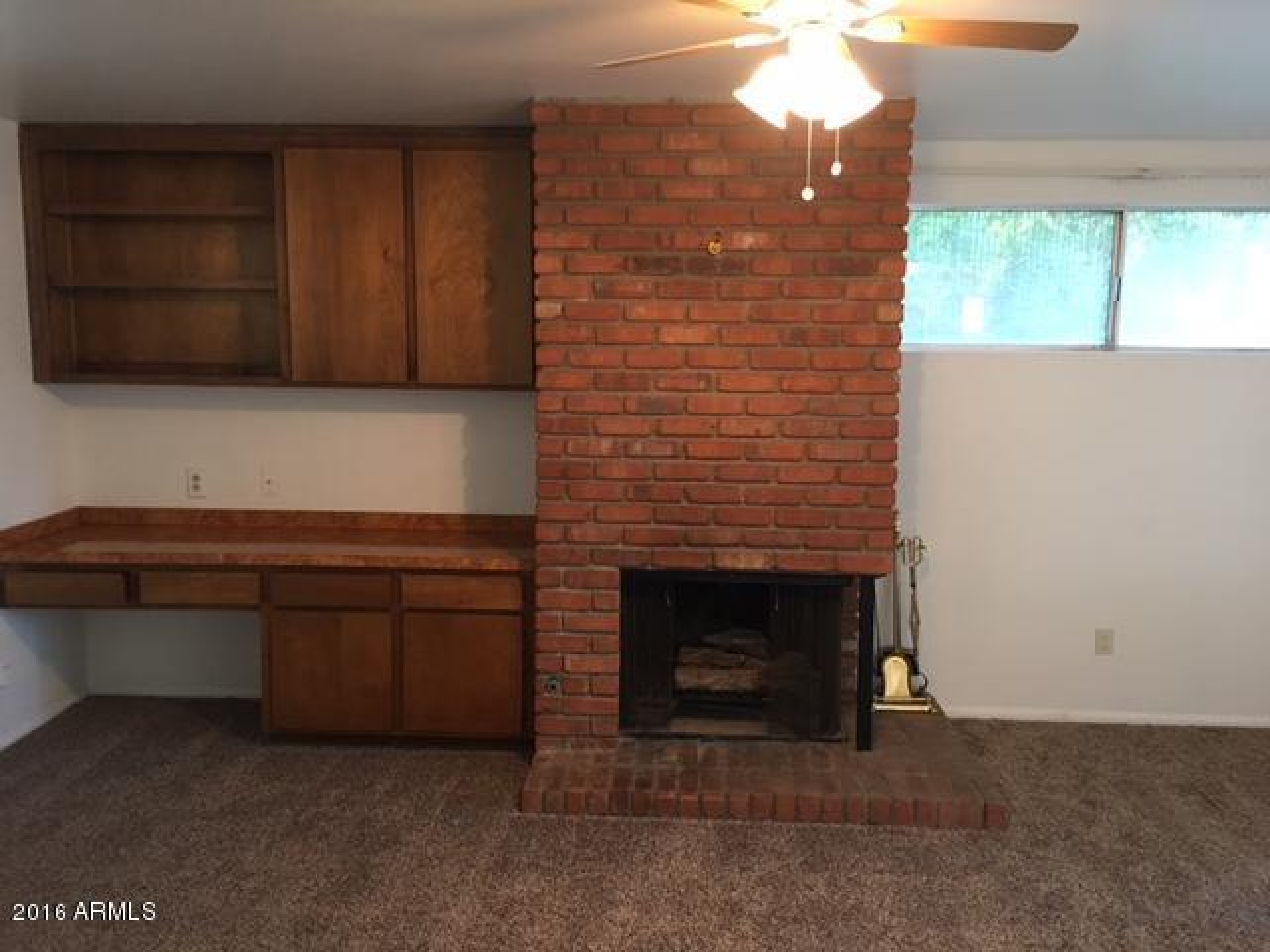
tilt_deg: -7.3
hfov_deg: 61.7
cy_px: 476
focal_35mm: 29
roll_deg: -0.6
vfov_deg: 48.2
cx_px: 635
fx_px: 1064
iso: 80
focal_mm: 4.15
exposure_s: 1/15
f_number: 2.2
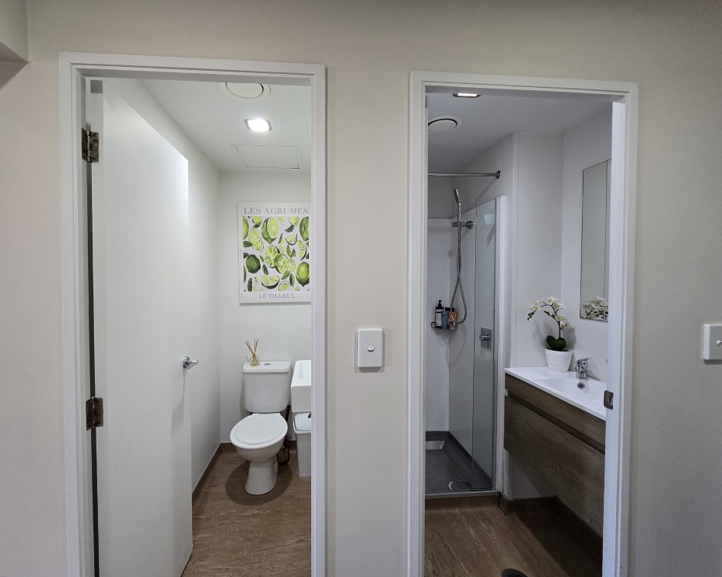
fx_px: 299
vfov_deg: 88.0
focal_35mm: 14
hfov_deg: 100.6
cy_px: 287
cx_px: 342
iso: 200
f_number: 2.2
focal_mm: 2.2
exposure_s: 1/50
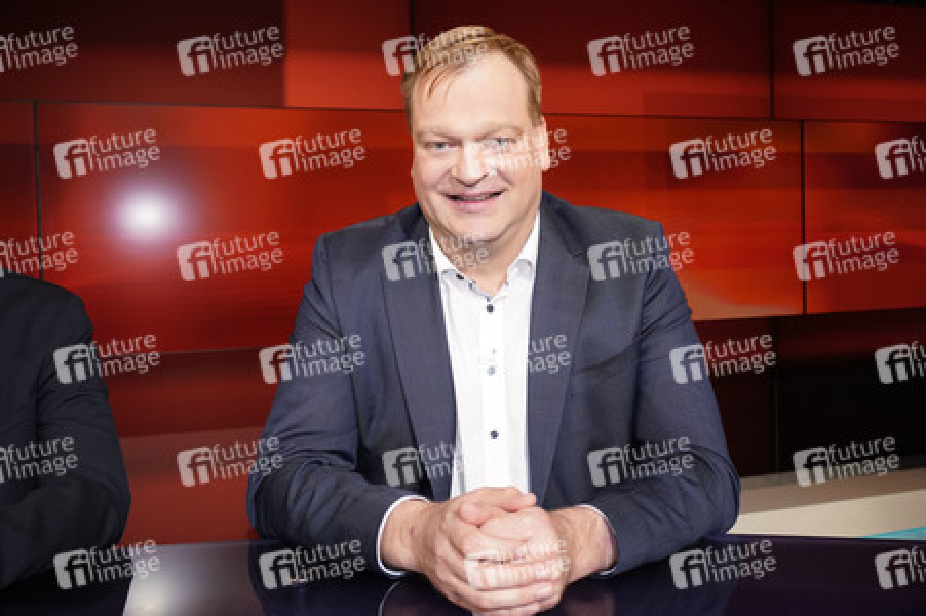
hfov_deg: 60.3
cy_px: 308
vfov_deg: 42.3
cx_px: 463
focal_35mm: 31
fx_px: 797
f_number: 5.6
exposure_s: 1/125
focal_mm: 31
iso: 2000
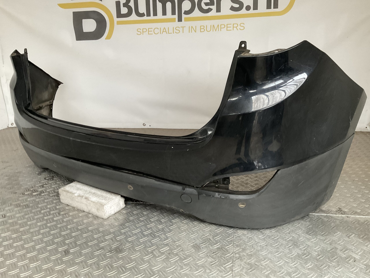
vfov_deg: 48.2
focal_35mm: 29
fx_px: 310
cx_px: 185
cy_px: 139
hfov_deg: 61.7
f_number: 1.8
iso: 160
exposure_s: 1/60
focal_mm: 3
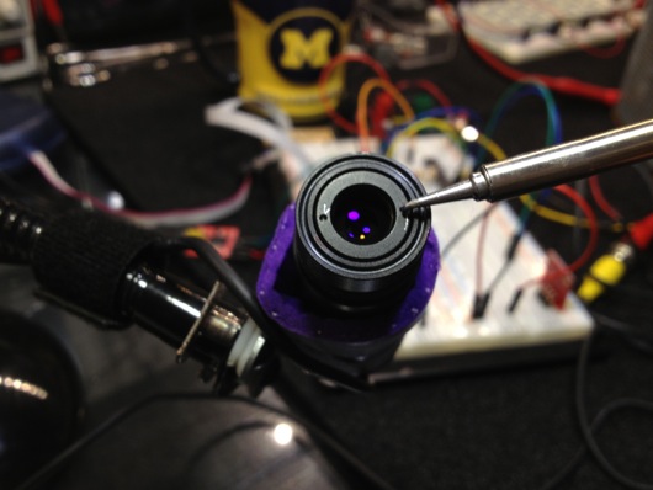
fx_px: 661
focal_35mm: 35
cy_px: 245
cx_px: 326
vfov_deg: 40.7
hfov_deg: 52.6
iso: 50
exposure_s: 1/40
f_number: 2.4
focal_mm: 4.28
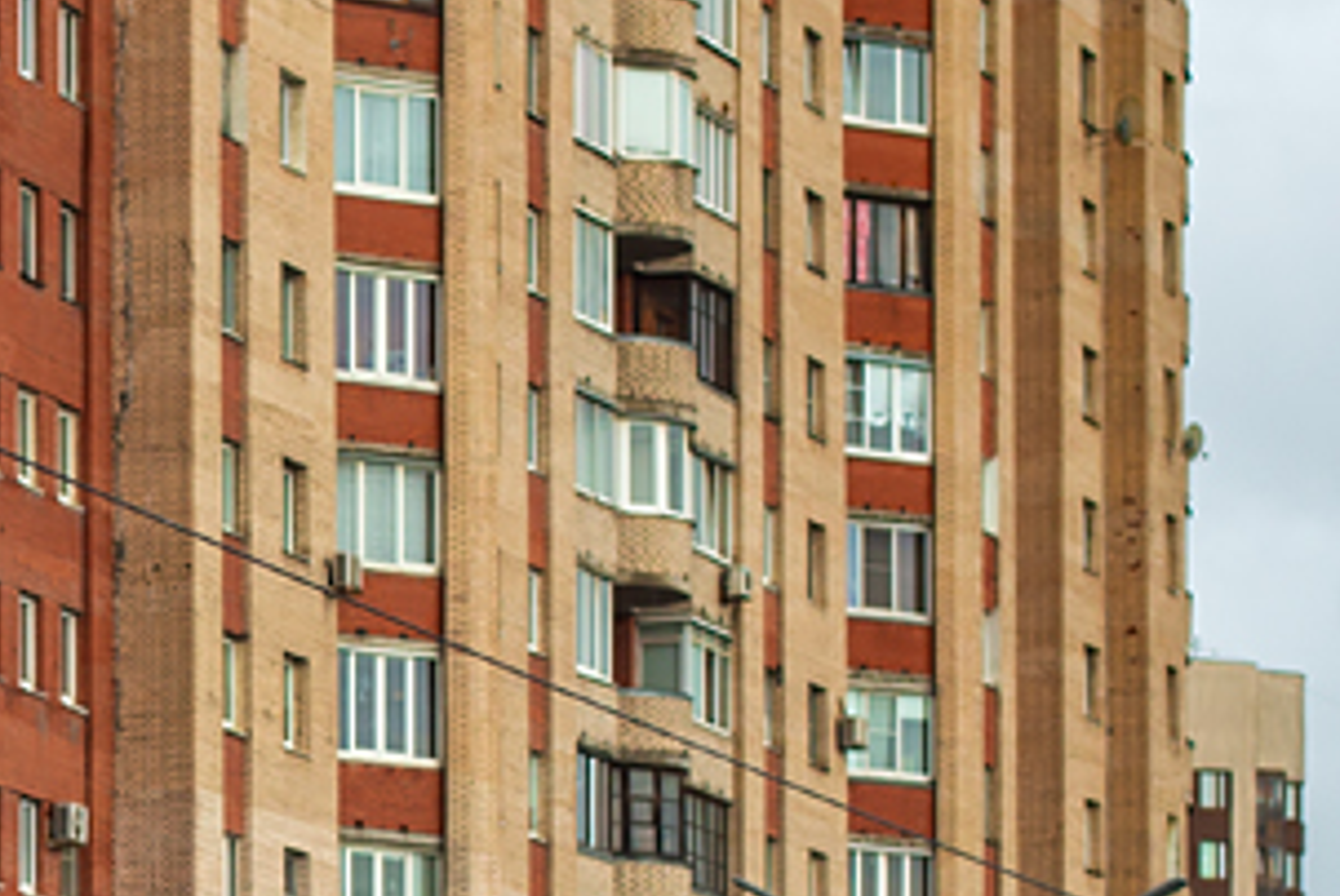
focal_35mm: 248
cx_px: -515
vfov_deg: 5.5
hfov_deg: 8.2
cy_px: 1220
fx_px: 9240
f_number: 5.6
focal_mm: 50
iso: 200
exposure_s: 1/250
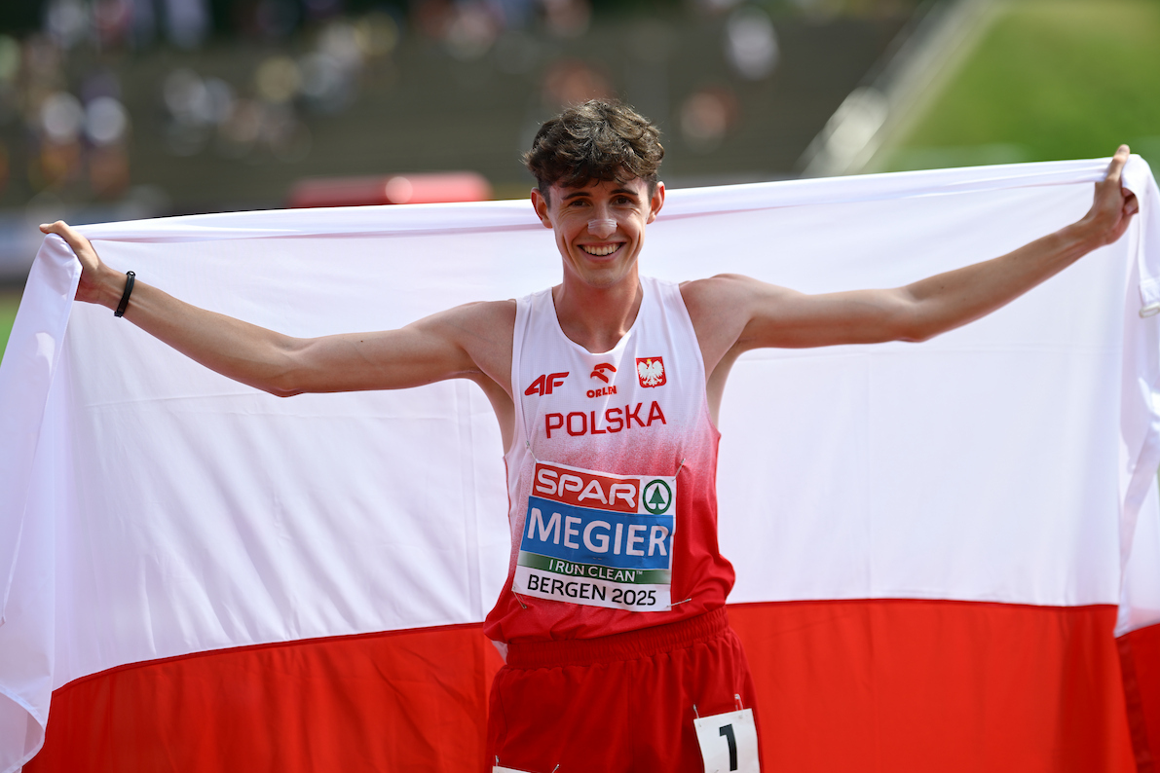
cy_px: 388
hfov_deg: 15.1
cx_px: 577
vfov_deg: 10.1
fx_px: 4382
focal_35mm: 136
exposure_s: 1/2000
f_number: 2
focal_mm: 135
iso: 64
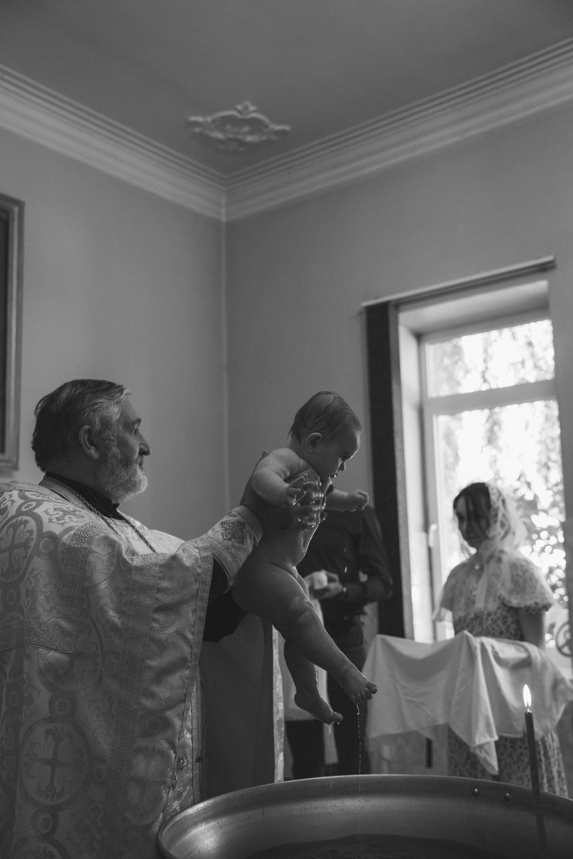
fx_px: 907
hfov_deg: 35.1
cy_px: 430
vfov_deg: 50.7
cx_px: 286
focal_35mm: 38
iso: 2500
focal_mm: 38
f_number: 3.5
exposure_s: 1/160
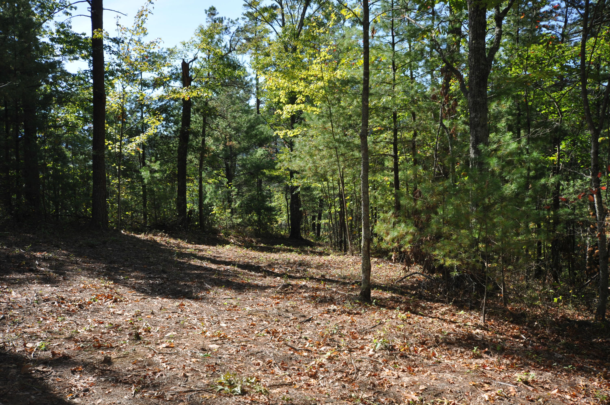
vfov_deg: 36.8
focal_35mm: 36
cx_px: 305
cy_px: 202
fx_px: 609
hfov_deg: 53.2
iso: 200
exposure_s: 1/200
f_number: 8
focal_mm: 24
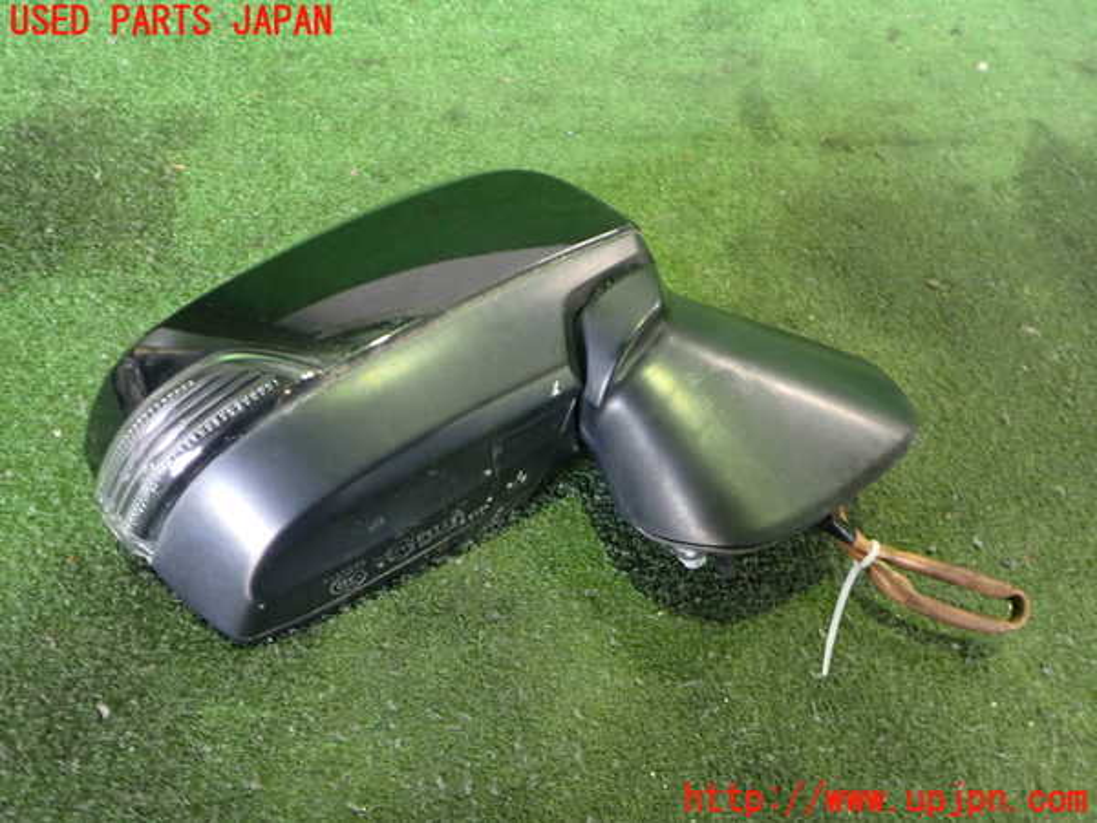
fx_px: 951
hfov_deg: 60.0
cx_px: 548
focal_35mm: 30
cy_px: 412
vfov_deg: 46.8
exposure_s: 1/30
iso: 800
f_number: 2.3
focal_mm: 5.4
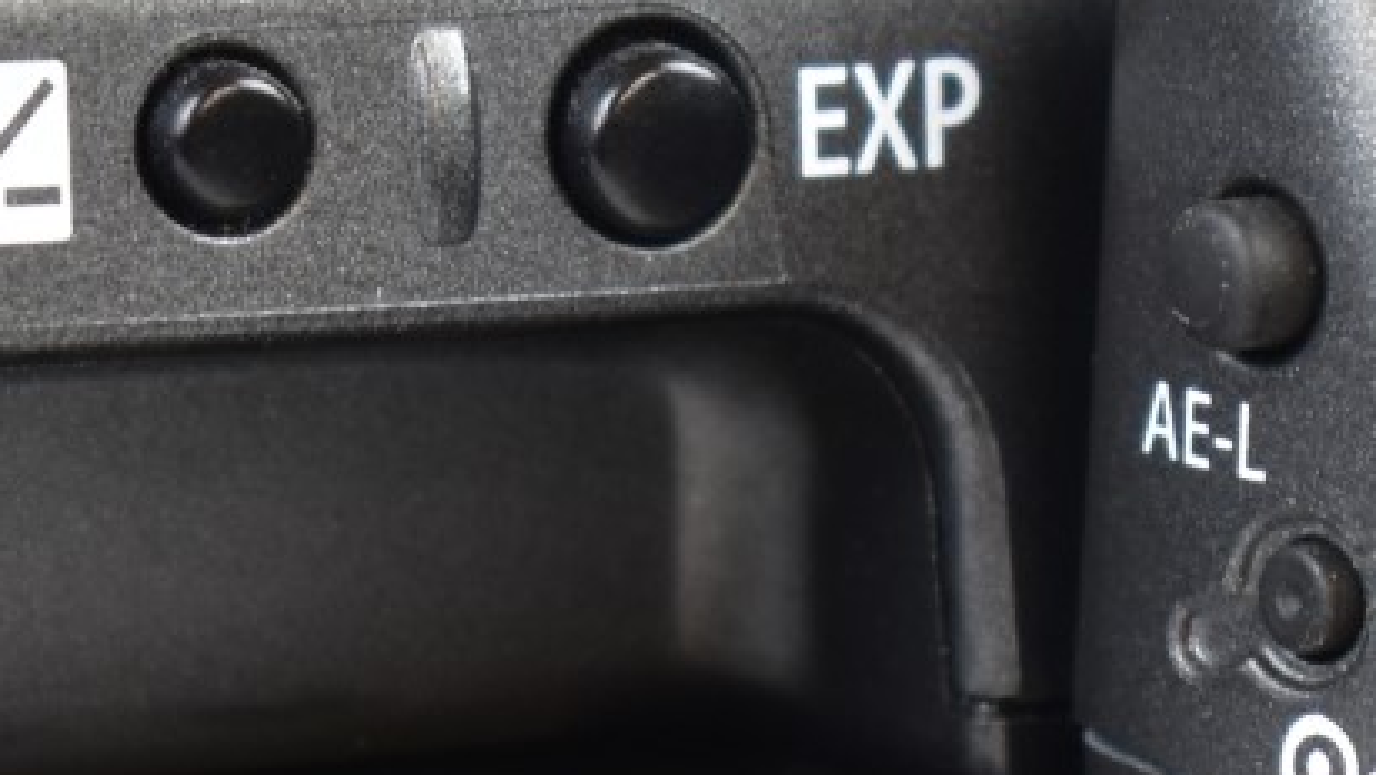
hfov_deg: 6.3
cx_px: 504
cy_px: 488
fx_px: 12411
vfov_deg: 3.6
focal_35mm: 340
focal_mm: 55
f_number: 6.3
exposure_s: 1/15
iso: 560
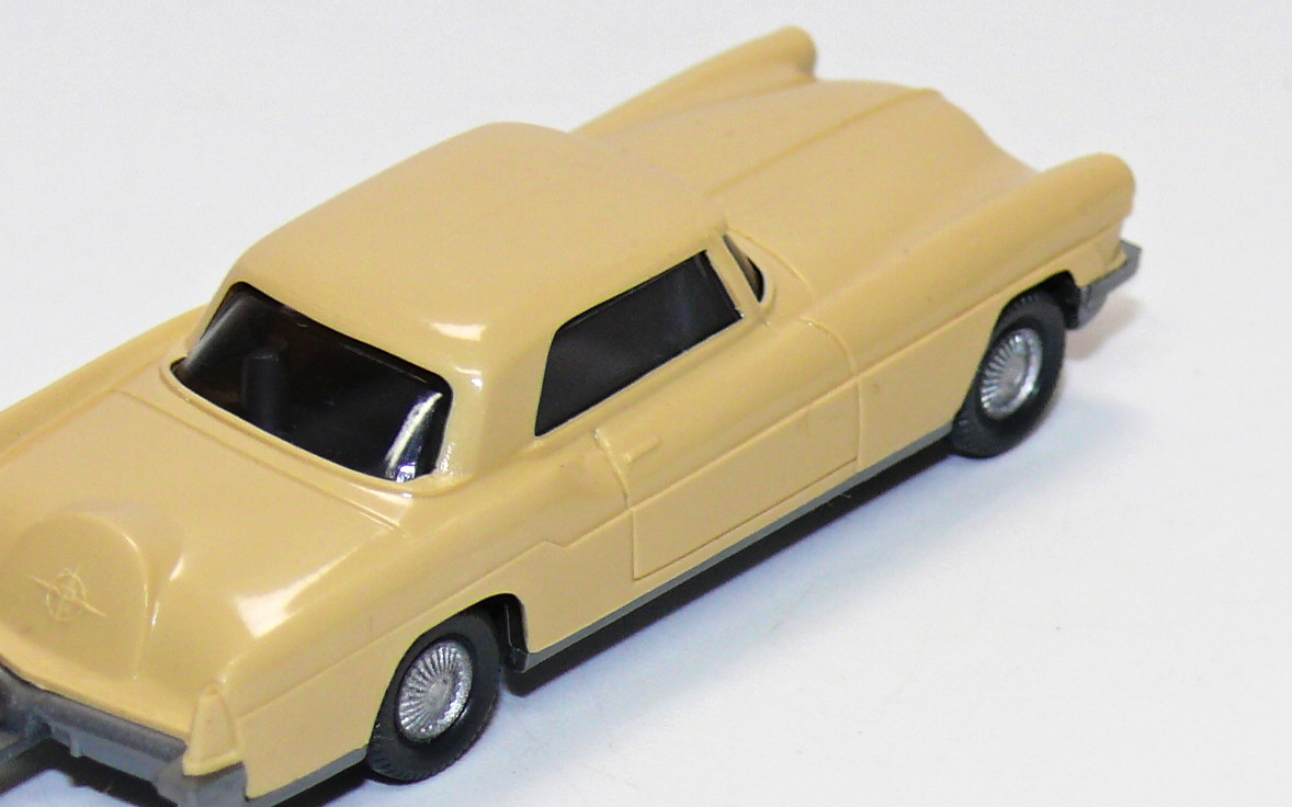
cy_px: 429
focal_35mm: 193
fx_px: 6795
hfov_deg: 10.9
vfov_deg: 6.8
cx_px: 570
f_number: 4
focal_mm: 15.9
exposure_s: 1/30
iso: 100
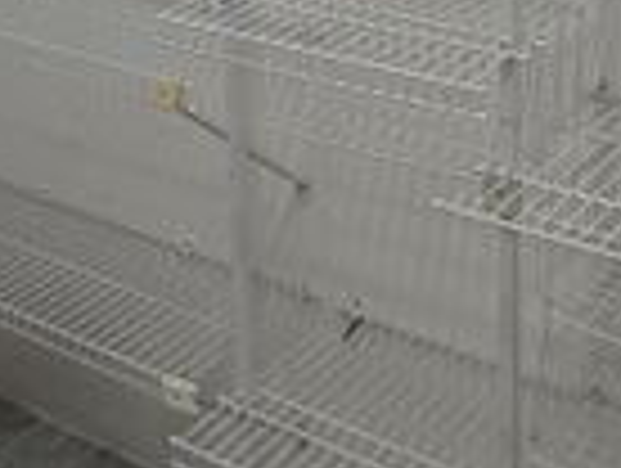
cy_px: -176
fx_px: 1330
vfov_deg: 18.3
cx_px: 410
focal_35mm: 74
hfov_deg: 26.2
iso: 160
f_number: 2.2
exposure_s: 1/50
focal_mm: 1.65
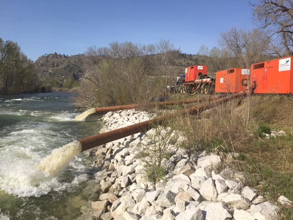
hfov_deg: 61.7
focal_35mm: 29
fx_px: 245
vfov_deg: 48.2
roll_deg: -3.3
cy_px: 110
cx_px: 146
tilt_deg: -2.7
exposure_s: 1/2262
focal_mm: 4.15
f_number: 2.2
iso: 25
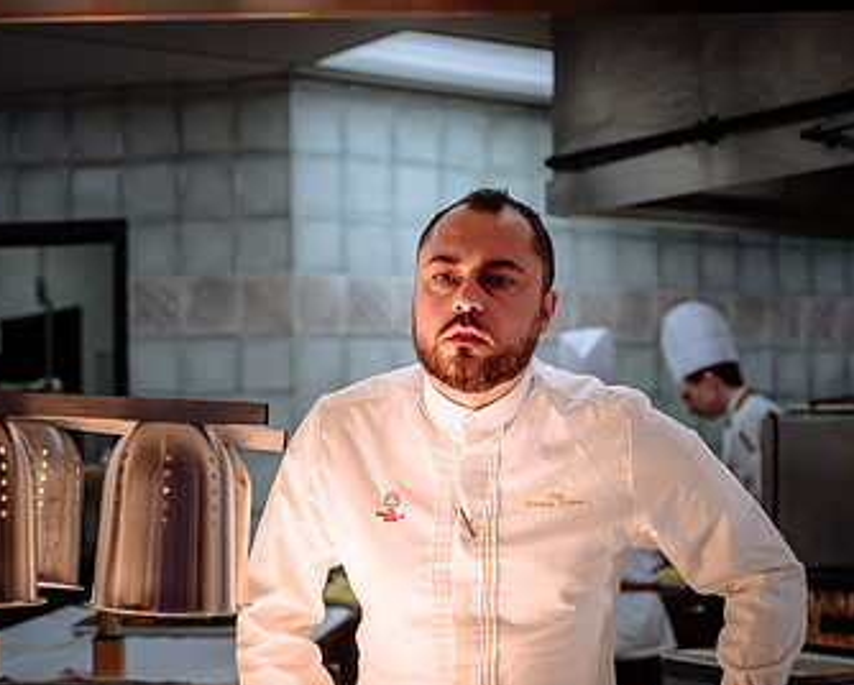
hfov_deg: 27.0
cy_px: 484
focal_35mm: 70
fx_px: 1771
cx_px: 294
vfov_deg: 21.8
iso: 100
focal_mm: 43
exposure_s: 1/100
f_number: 2.8
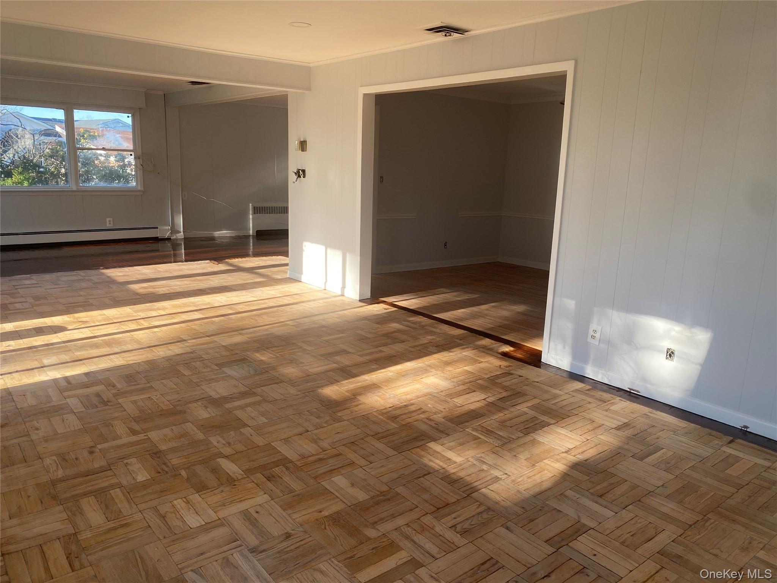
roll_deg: -2.5
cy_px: 292
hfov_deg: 67.3
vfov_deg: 53.1
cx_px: 388
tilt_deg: -9.0
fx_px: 584
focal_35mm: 26
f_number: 1.8
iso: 32
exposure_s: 1/208
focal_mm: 4.25
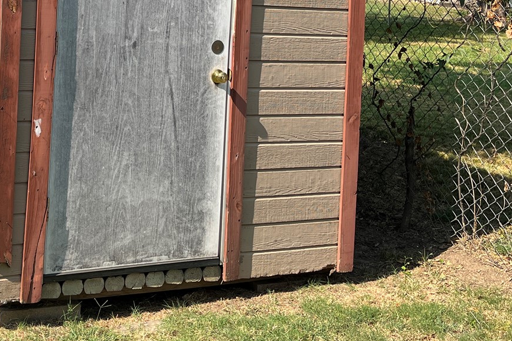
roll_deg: -0.3
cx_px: 93
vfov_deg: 21.7
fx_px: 853
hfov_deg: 32.4
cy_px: -9
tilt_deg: -3.1
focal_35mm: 60
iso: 50
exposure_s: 1/2222
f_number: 1.6
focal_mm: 5.1
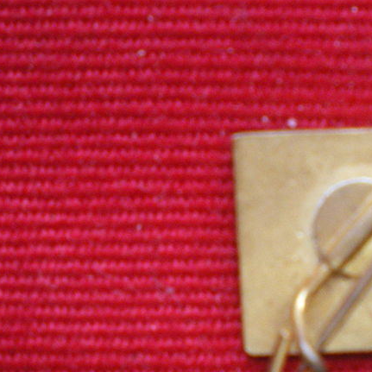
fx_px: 948
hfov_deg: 21.6
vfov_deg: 22.2
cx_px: 351
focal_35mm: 78
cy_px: 212
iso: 400
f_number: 3.1
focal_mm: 6.3
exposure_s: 1/30
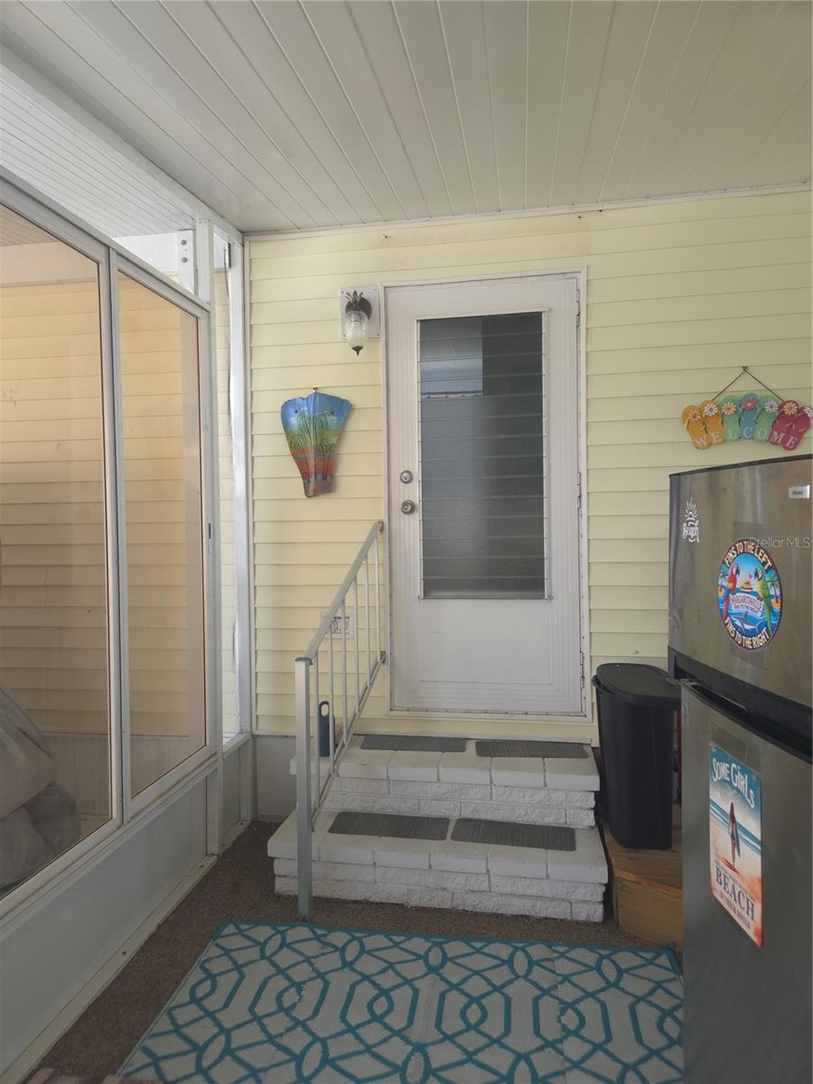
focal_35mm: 23
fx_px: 720
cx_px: 406
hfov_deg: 58.9
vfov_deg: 73.9
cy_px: 542
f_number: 1.8
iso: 50
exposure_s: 1/60
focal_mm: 5.4
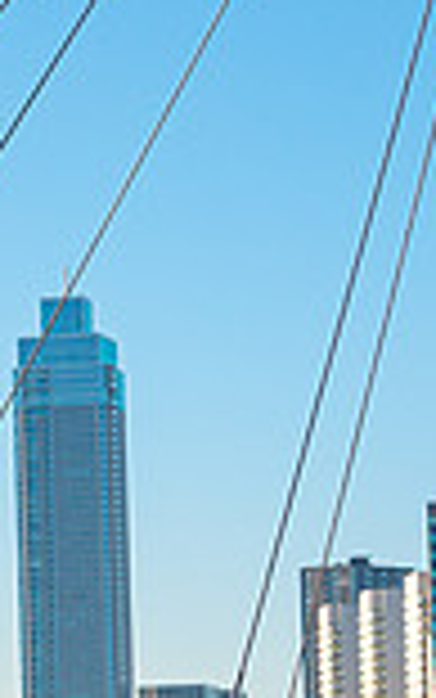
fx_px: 3932
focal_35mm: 207
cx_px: -764
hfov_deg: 6.0
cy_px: 525
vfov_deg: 10.1
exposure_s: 1/800
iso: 100
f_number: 4
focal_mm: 35
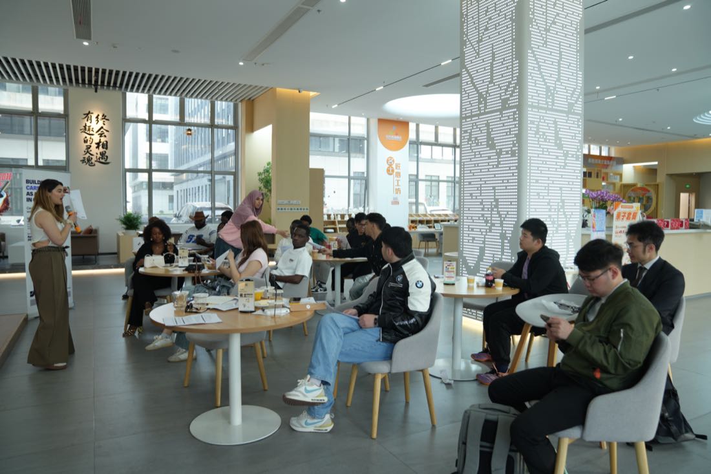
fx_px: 474
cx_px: 356
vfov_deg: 53.1
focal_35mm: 24
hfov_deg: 73.8
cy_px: 237
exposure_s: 1/125
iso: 400
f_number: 2.8
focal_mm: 24
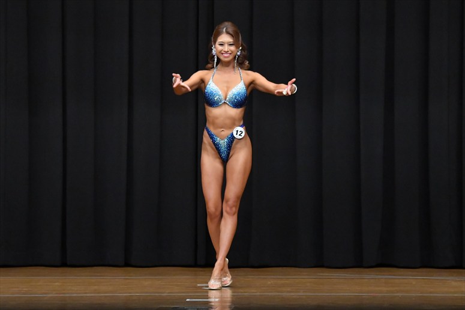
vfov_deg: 5.7
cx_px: 232
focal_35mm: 240
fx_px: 3099
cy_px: 155
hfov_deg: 8.6
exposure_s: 1/400
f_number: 5.6
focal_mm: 160
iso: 8000
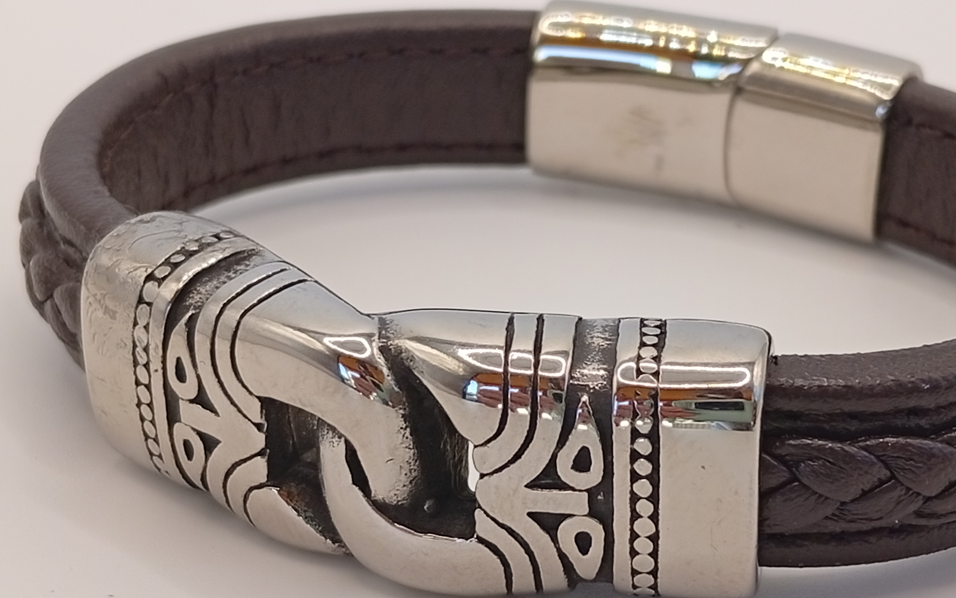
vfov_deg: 16.7
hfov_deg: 26.4
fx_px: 2032
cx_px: 574
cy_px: 377
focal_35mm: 78
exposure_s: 1/220
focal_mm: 3.98
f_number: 1.8
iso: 50
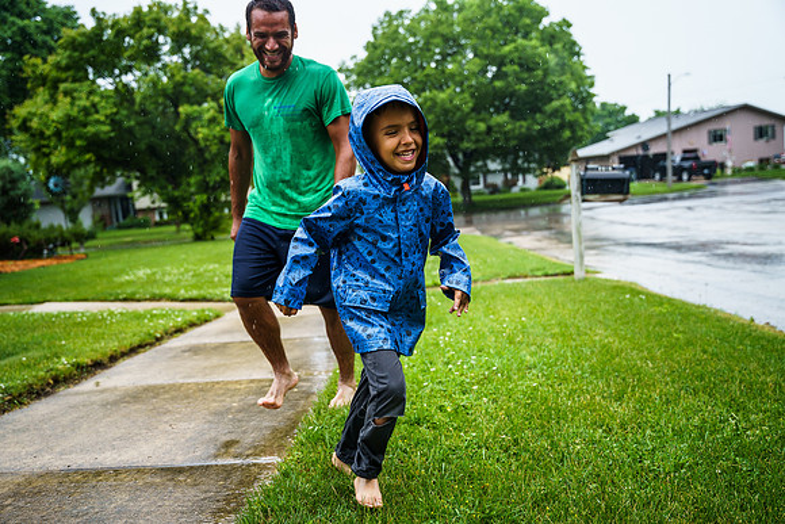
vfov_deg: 38.3
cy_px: 274
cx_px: 392
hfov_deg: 55.0
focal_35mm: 35
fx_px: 754
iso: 400
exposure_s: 1/800
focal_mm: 33.1
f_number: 2.8
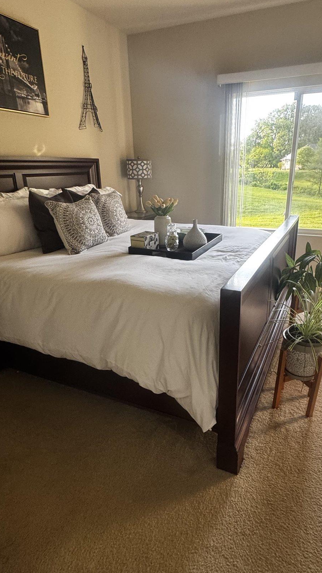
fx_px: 334
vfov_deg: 81.2
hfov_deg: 51.5
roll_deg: +1.6
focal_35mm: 22
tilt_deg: -21.5
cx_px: 174
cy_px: 297
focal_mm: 2.22
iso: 200
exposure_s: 1/99
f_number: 2.2
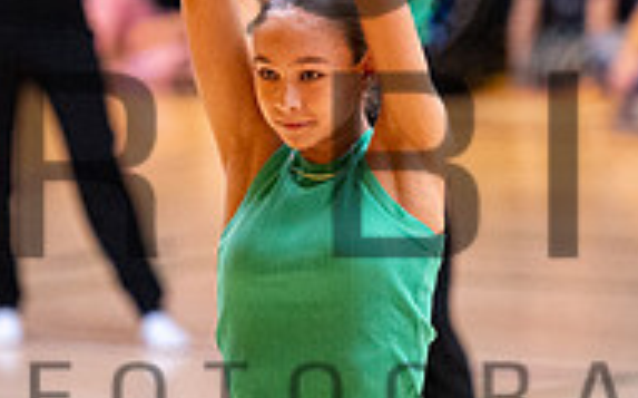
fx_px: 9433
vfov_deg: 2.4
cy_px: 2
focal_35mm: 543
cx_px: 324
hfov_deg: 3.9
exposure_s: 1/1000
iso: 8000
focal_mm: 175
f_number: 2.8
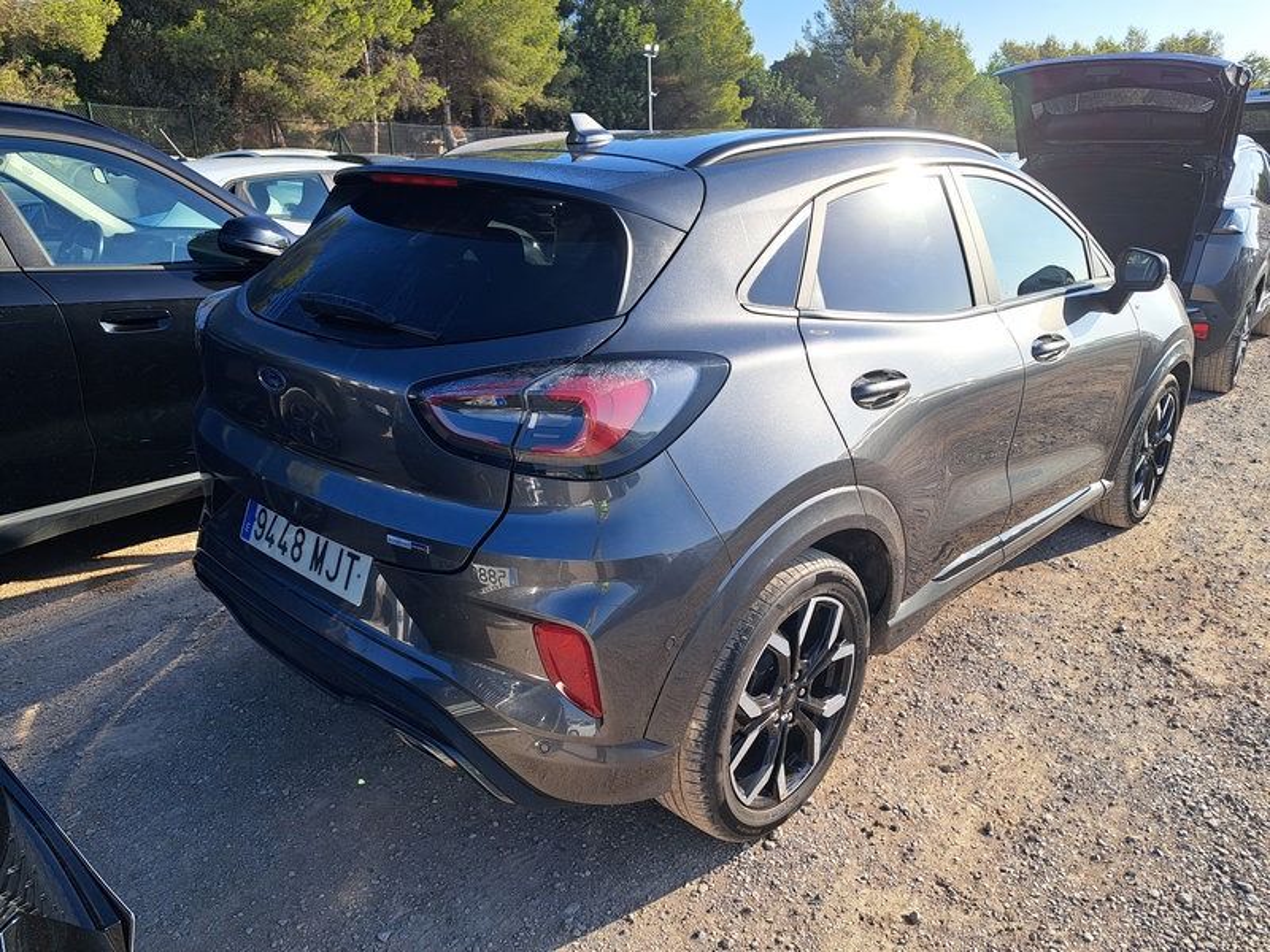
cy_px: 476
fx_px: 881
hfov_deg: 71.6
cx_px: 635
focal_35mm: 24
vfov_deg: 56.8
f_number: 1.8
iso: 50
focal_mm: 5.23
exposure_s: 1/678
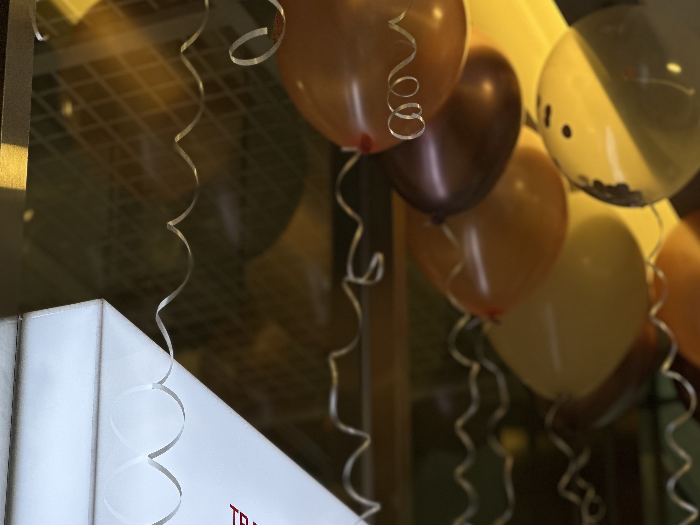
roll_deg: +0.5
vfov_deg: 14.3
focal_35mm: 103
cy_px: 425
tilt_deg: +23.9
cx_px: 350
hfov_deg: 19.1
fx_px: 2083
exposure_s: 1/198
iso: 25
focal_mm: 9
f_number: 2.8
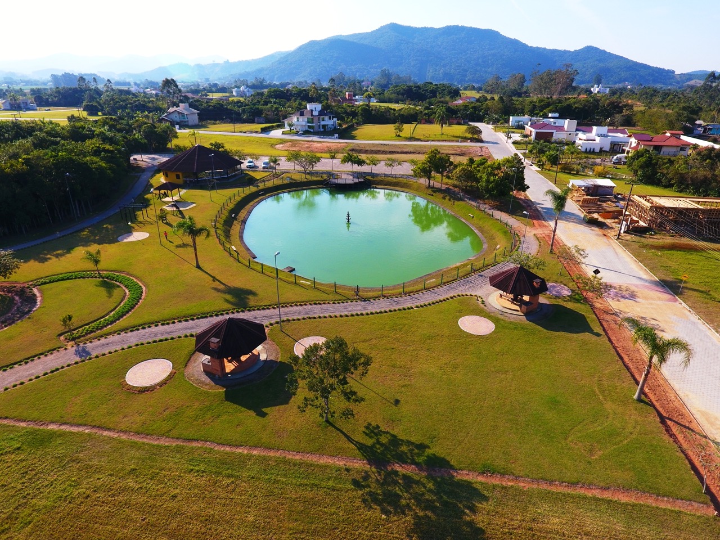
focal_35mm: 20
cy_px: 270
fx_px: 416
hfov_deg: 81.7
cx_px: 360
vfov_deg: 66.0
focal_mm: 3.61
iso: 100
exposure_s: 1/639
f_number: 2.8
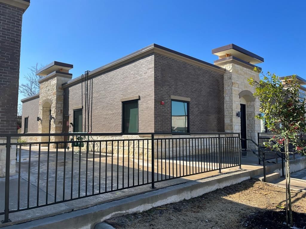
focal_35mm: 26
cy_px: 114
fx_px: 230
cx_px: 153
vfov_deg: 53.1
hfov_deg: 67.3
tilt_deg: +2.9
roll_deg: +0.3
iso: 50
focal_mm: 5.1
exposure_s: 1/1536
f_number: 1.6
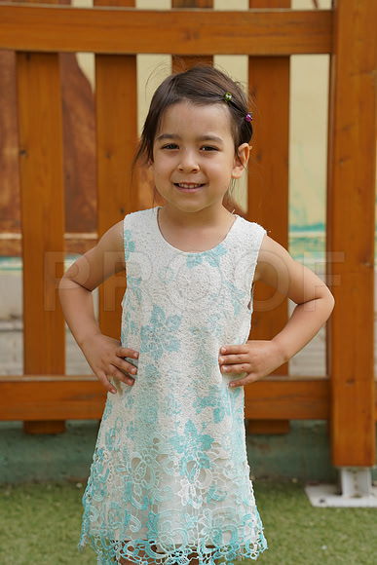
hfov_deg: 8.3
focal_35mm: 166
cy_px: 282
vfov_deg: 12.4
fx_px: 2606
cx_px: 188
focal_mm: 166
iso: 200
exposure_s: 1/160
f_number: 10
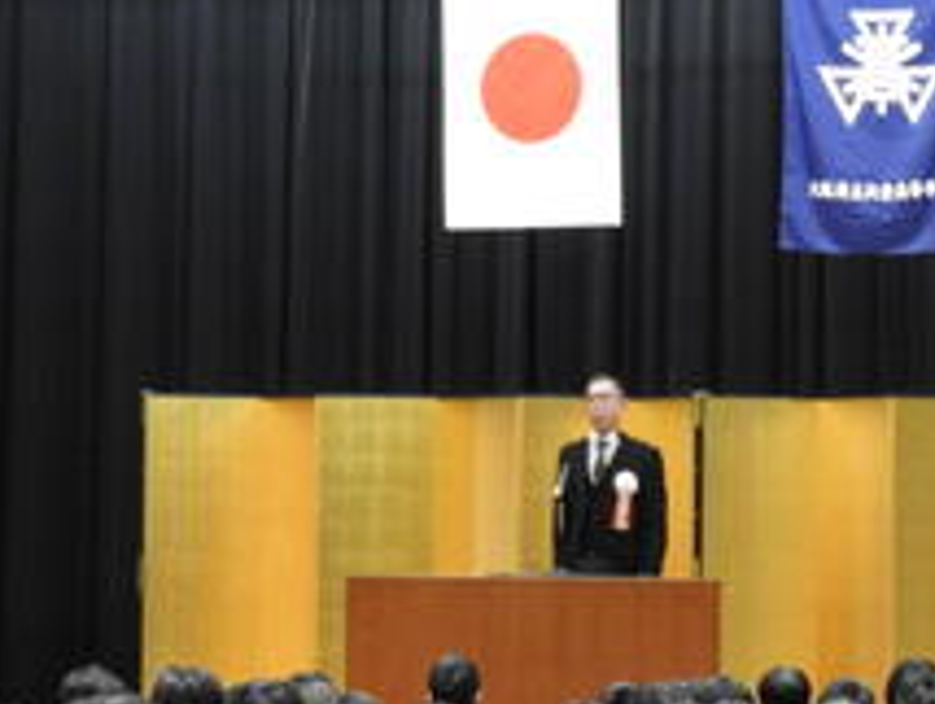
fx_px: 6814
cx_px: 664
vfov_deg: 5.9
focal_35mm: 252
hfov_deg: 7.8
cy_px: 394
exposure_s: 1/15
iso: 720
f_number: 5
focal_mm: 24.2
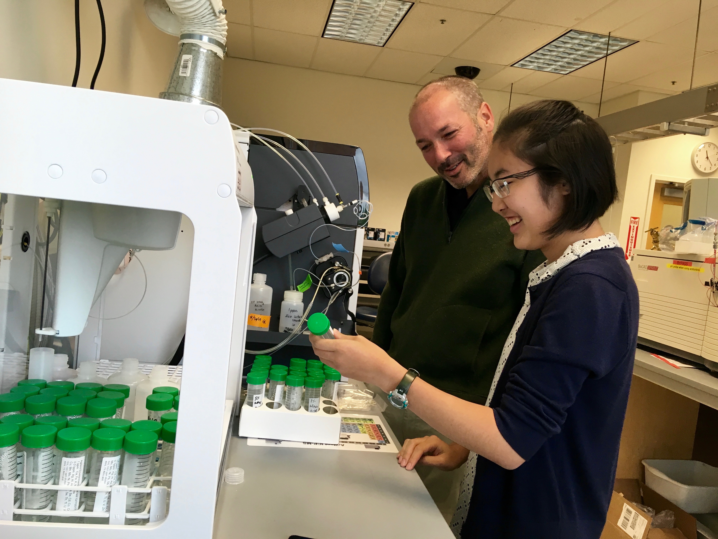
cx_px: 359
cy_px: 270
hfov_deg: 61.7
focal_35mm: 29
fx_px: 602
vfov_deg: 48.2
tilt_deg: -4.3
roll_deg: -5.9
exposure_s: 1/30
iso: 32
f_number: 2.2
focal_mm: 4.15
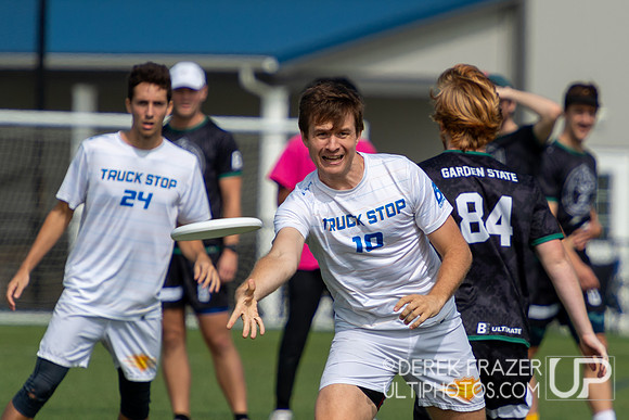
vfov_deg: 2.1
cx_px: 396
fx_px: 11406
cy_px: 199
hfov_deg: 3.2
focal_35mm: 653
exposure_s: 1/2500
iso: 220
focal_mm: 360
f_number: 5.6
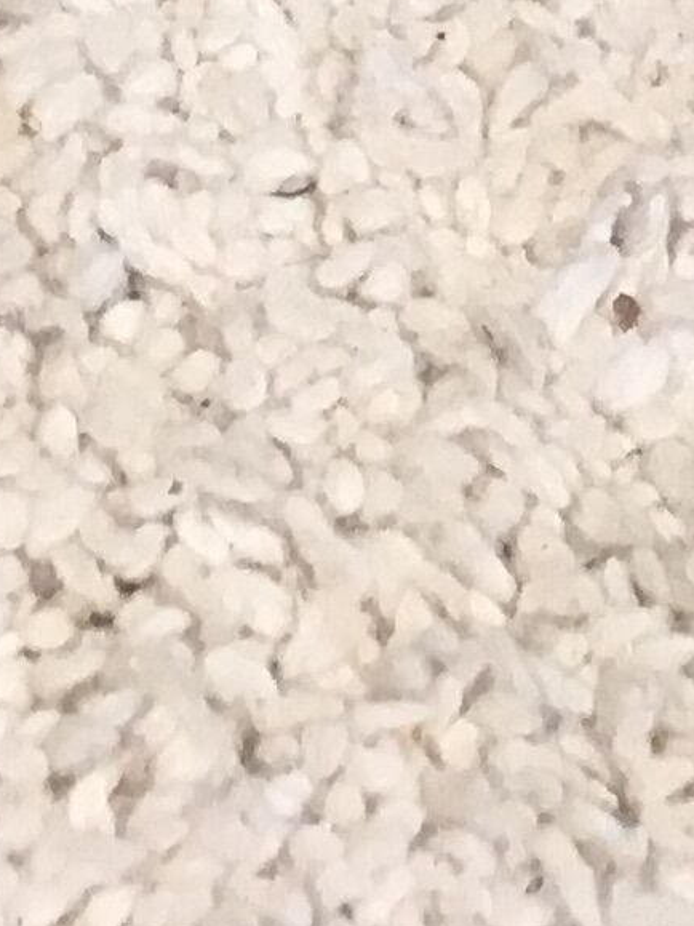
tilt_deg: -29.9
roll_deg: +0.9
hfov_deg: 7.3
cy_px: -2188
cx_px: 118
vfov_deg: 7.9
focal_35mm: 202
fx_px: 5402
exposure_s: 1/33
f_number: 2.2
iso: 32
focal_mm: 4.15
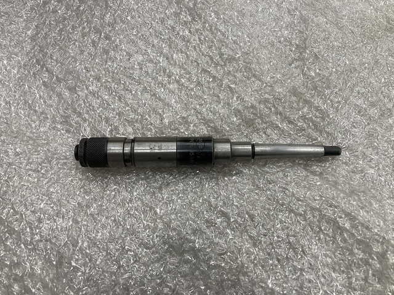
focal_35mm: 28
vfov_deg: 49.7
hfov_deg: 63.4
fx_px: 319
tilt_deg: -74.1
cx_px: 197
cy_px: 148
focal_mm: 3.99
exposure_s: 1/92
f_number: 1.8
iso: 80
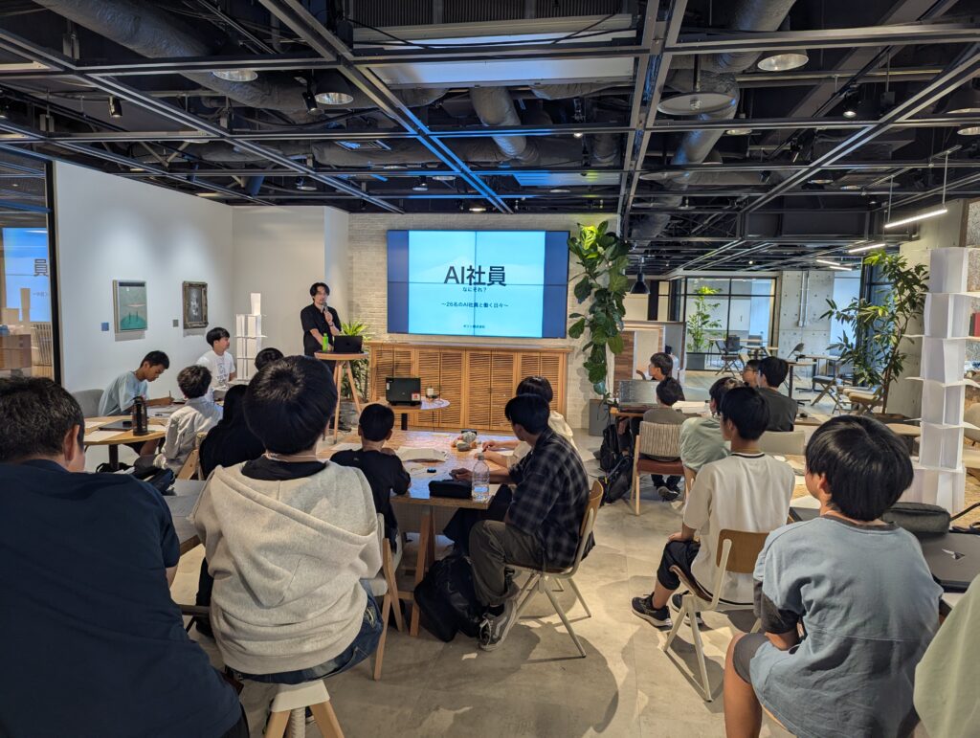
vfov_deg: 56.9
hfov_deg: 71.5
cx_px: 490
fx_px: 680
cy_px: 369
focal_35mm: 24
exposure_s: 1/120
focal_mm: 6.81
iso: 67
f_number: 1.85
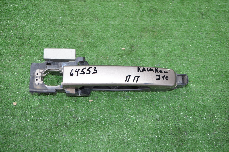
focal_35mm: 44
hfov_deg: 45.0
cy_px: 76
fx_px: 276
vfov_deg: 30.7
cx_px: 114
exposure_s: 1/60
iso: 1250
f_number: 4.5
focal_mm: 29
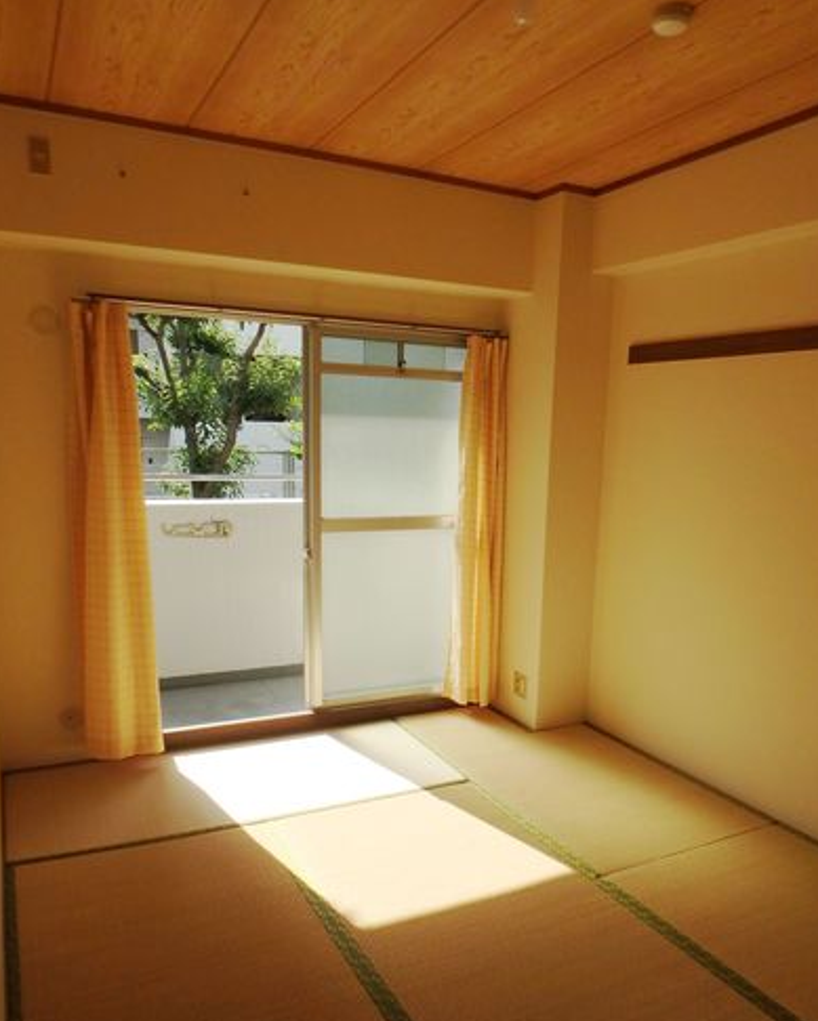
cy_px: 632
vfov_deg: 63.2
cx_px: 425
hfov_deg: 53.2
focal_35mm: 27
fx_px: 817
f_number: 3.5
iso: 125
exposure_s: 1/640
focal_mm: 3.7
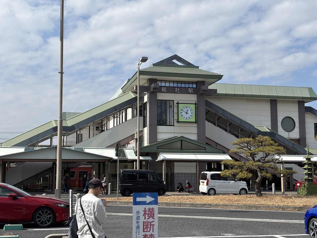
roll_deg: +0.1
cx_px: 158
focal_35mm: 52
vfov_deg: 28.0
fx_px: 476
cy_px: 119
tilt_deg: +7.2
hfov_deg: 36.8
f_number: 1.6
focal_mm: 5.96
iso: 40
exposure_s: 1/4082
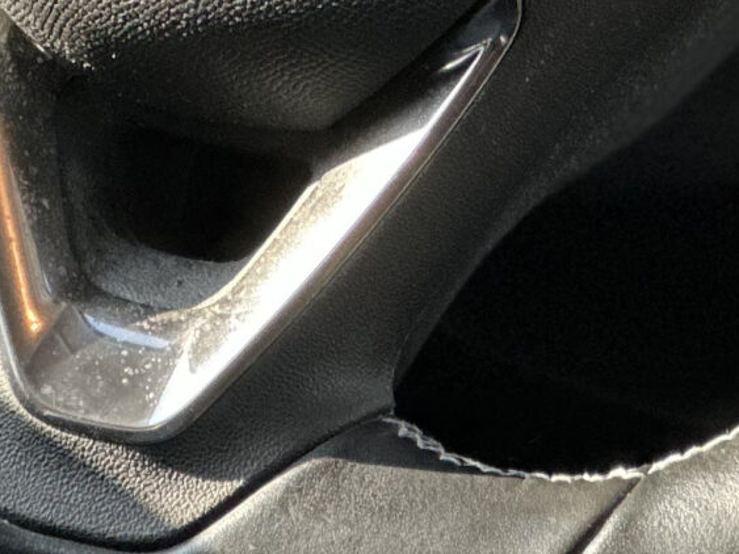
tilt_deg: -16.9
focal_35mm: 350
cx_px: 345
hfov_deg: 5.7
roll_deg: -0.9
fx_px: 7470
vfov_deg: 4.2
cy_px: -559
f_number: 2.8
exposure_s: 1/121
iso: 100
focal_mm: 9
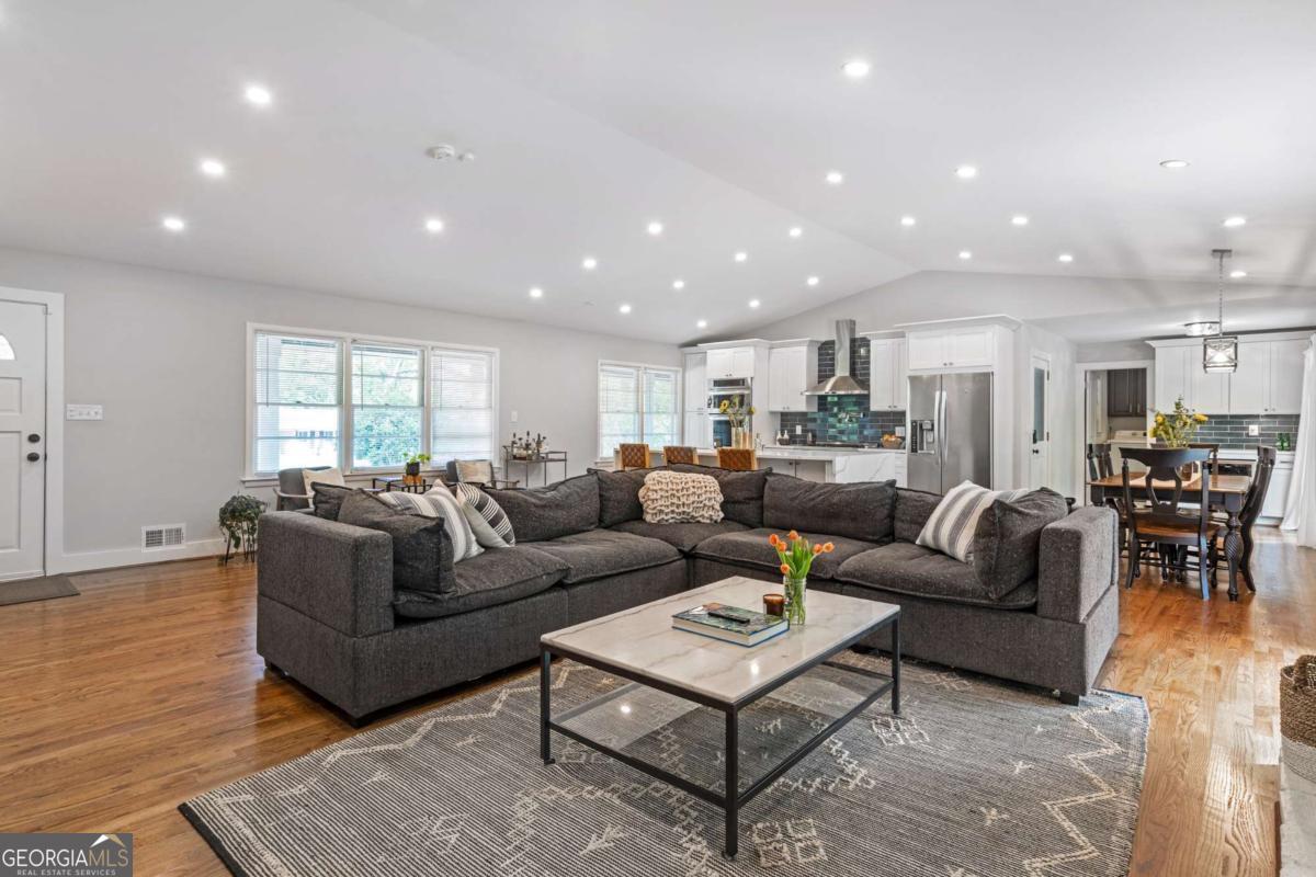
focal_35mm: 17
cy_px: 438
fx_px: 621
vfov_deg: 70.4
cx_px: 658
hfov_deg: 93.3
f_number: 8
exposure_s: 1/8
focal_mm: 17
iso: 320
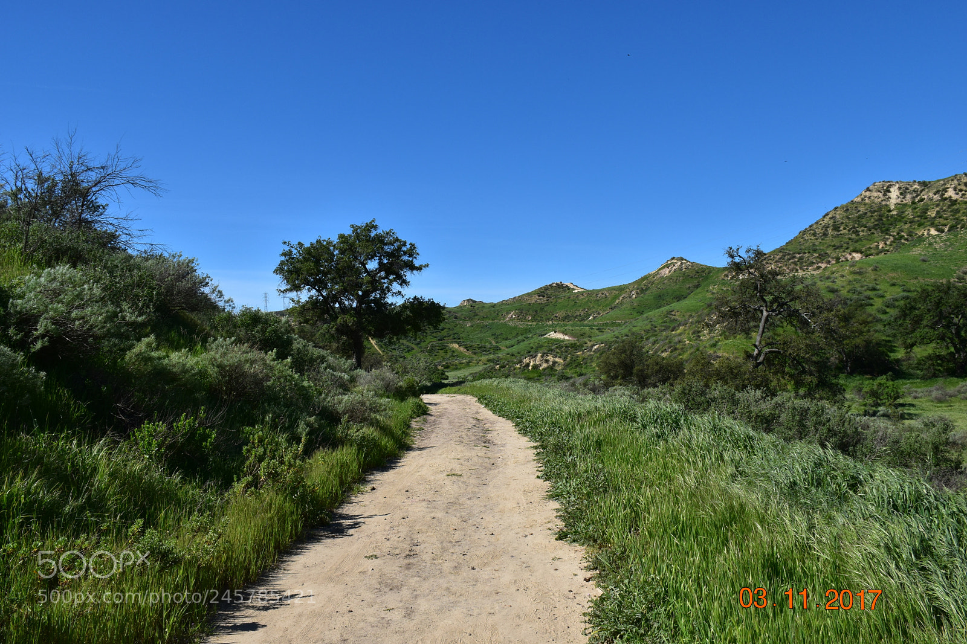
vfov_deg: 47.9
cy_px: 322
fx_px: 725
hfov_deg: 67.4
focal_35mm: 27
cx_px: 484
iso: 360
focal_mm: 18
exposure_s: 1/500
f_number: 11
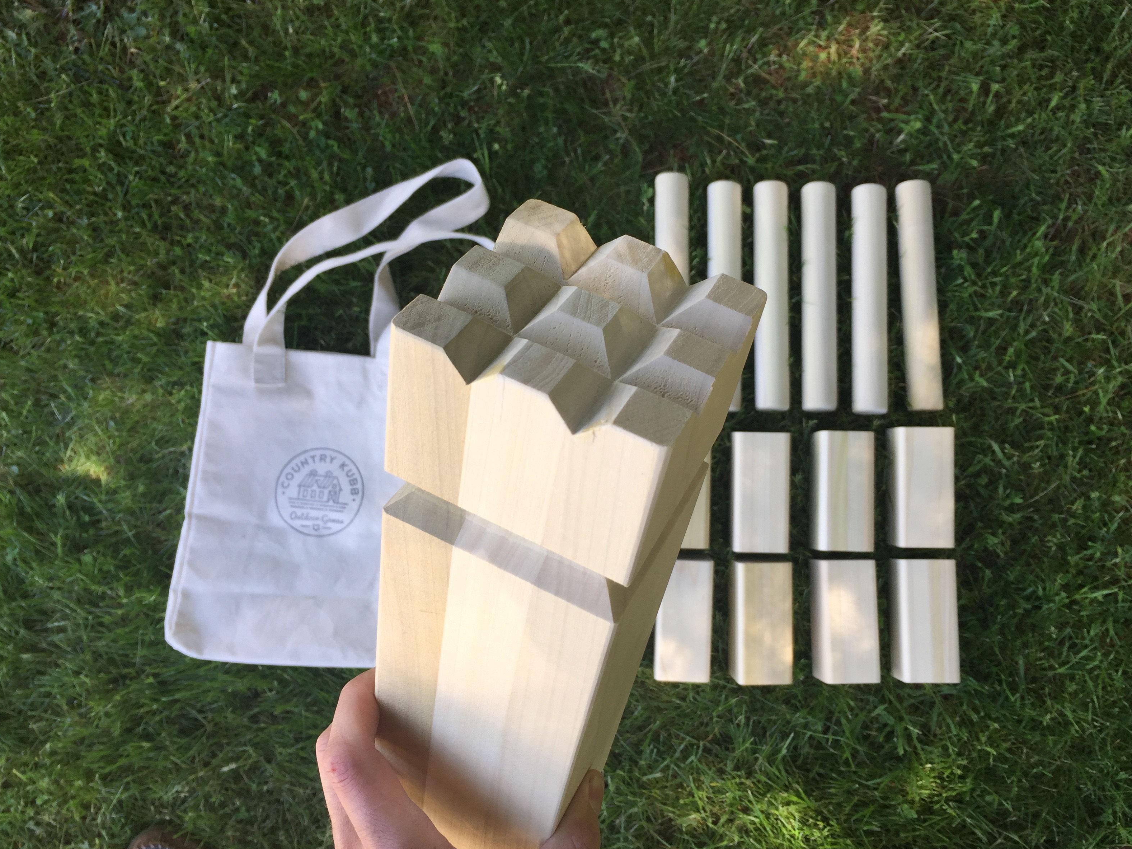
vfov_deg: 46.8
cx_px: 581
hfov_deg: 60.0
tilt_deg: -88.0
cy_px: 438
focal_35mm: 30
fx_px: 981
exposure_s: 1/177
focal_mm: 4.15
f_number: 2.2
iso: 32
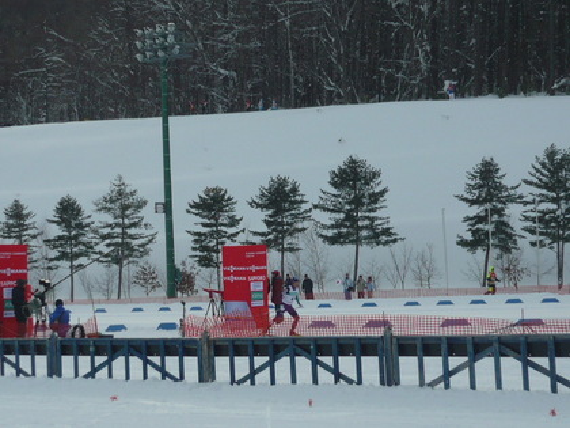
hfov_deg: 22.3
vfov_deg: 16.8
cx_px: 285
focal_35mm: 88
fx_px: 1449
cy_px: 214
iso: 100
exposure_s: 1/250
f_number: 10
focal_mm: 9.1
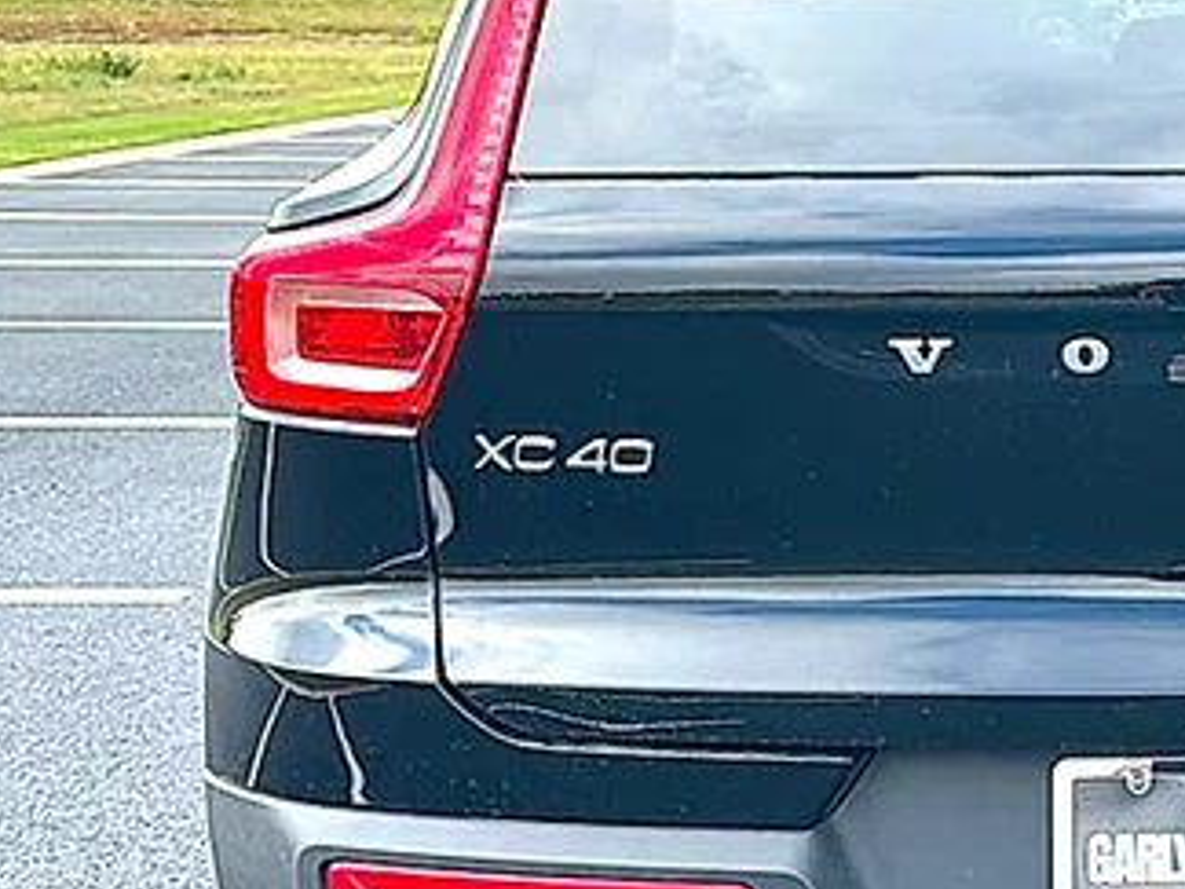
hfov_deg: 23.1
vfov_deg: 18.4
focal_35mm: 80
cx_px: 1258
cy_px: 481
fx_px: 2739
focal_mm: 6.86
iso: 100
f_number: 1.78
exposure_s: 1/1342
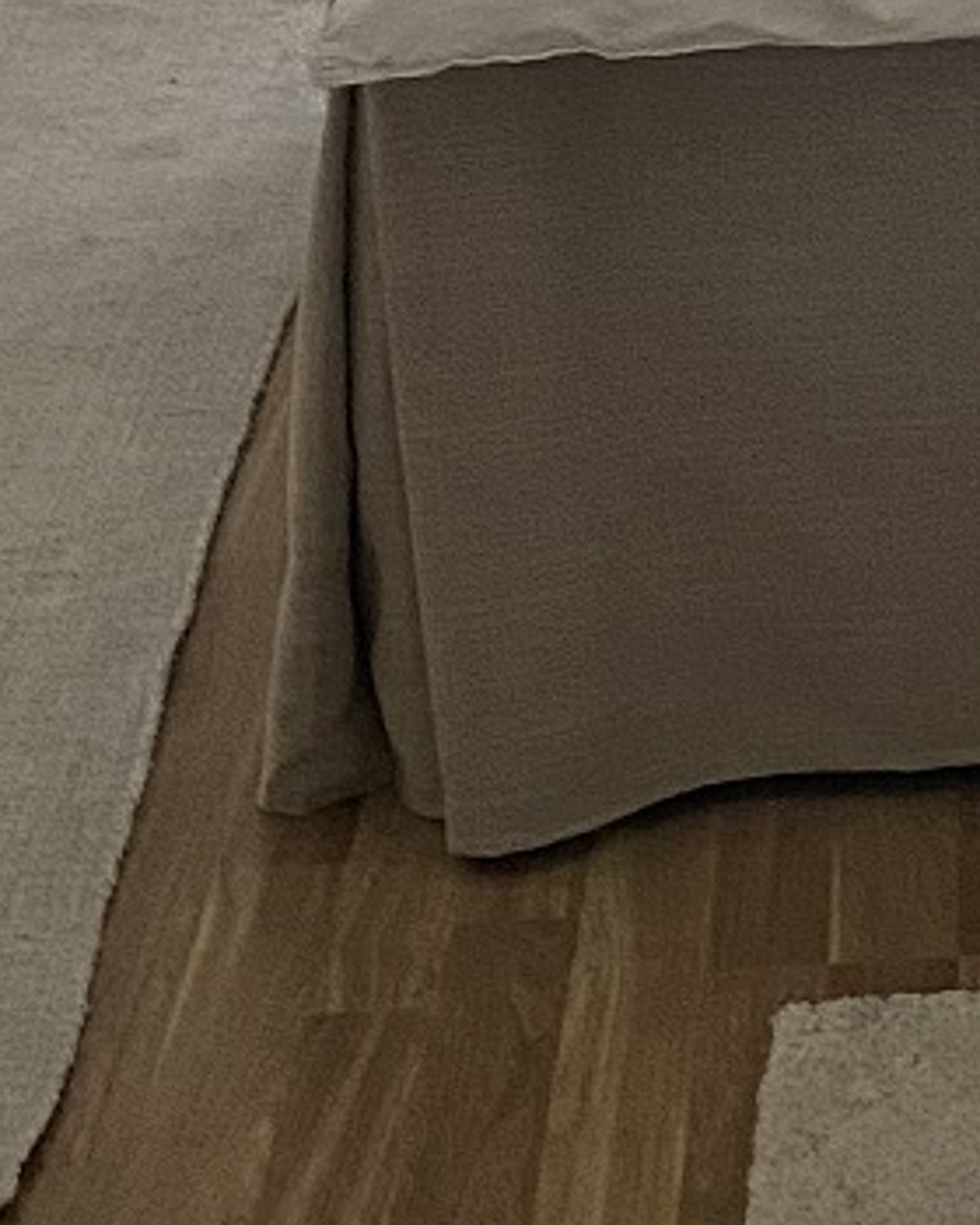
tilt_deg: -2.7
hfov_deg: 10.0
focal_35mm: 146
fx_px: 5293
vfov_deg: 12.0
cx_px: 1788
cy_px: -1050
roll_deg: +0.5
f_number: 1.8
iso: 250
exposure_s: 1/60
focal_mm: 4.25
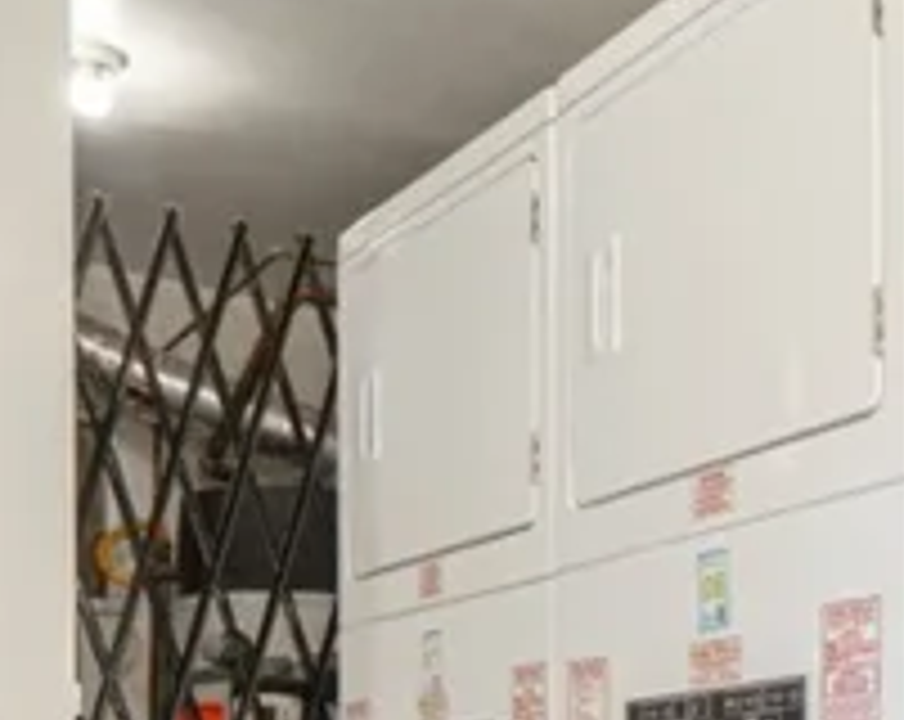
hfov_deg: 29.0
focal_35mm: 59
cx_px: 996
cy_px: 801
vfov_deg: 24.0
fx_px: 1575
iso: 320
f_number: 7.1
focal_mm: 10
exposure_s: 1/20
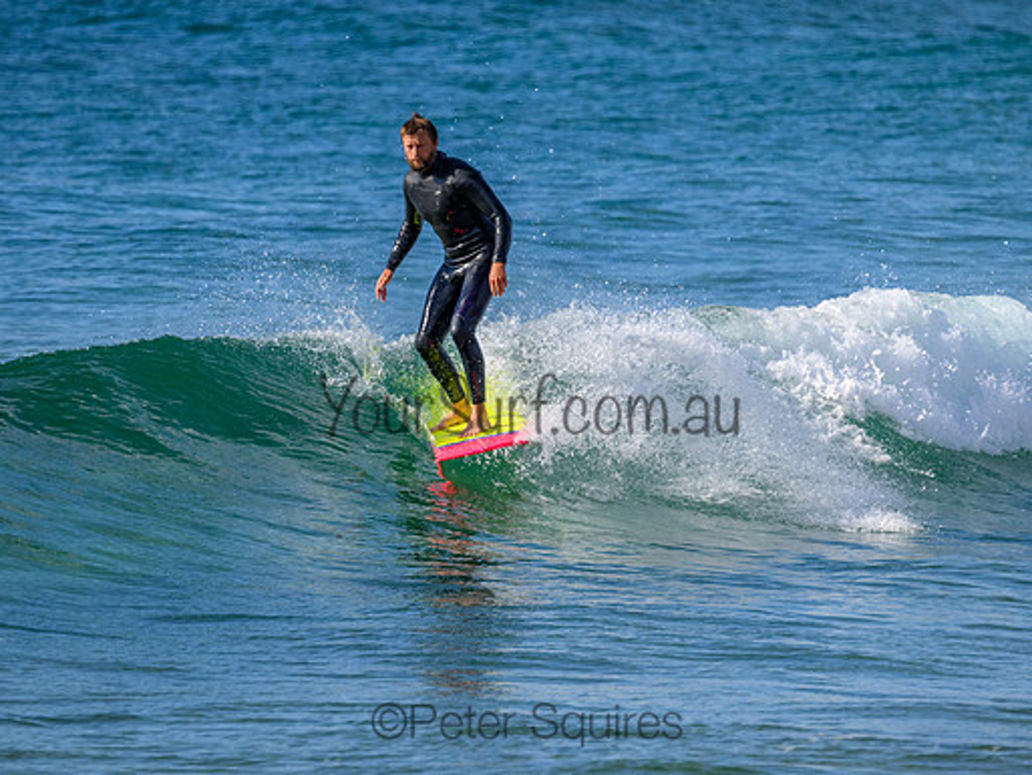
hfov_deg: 2.9
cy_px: 388
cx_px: 527
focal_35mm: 674
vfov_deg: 2.2
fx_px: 20099
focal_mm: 620
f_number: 11
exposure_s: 1/2000
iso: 1400
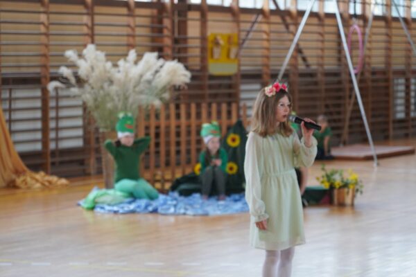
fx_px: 1144
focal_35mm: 99
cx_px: 208
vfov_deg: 13.8
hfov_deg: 20.6
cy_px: 138
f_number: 4
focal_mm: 99
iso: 2500
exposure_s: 1/160
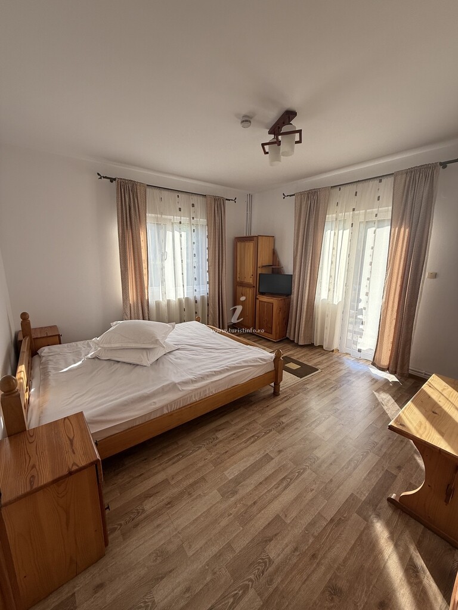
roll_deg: -0.5
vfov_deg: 102.1
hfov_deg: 85.7
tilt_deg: -11.4
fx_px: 247
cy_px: 305
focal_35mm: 14
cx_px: 229
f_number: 2.2
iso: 64
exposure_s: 1/251
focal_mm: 2.22
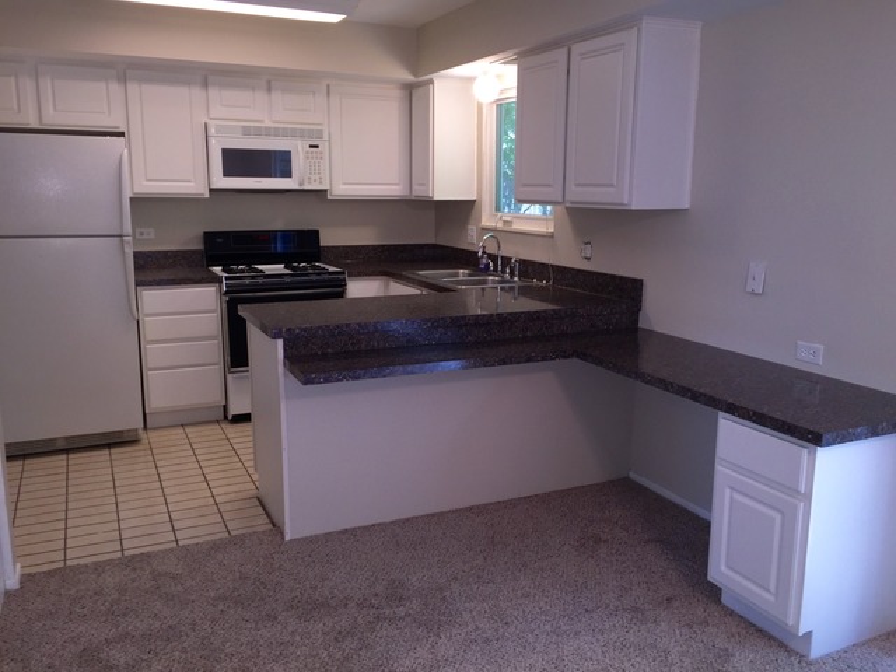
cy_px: 336
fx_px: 751
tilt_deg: -11.2
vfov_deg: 48.2
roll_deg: -2.2
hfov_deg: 61.7
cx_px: 448
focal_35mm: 29
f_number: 2.2
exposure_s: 1/30
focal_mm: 4.15
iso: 40
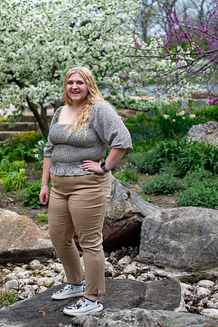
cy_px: 164
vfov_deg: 25.1
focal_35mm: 81
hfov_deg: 16.9
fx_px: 736
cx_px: 109
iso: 250
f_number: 2.8
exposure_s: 1/500
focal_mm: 54.1
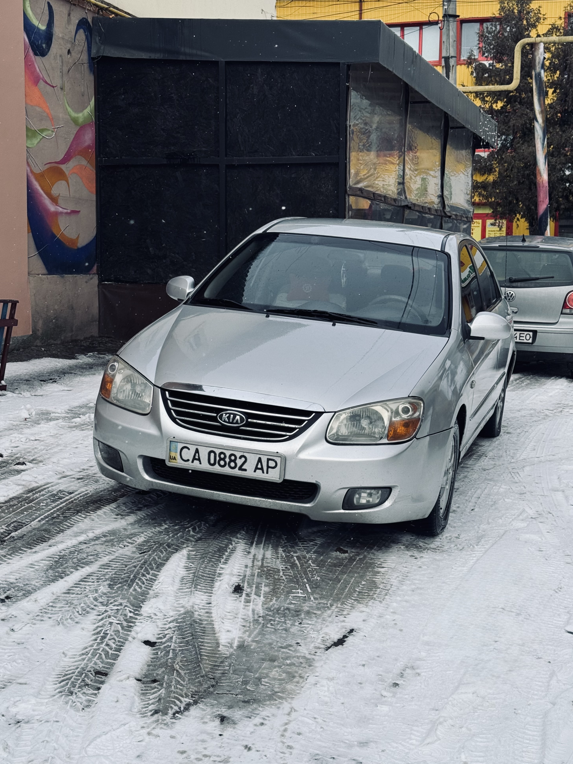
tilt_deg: -6.3
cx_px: 291
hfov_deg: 29.1
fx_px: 1104
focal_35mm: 50
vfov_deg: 38.2
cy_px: 383
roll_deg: -0.8
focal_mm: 6.76
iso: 64
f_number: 1.78
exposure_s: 1/1869
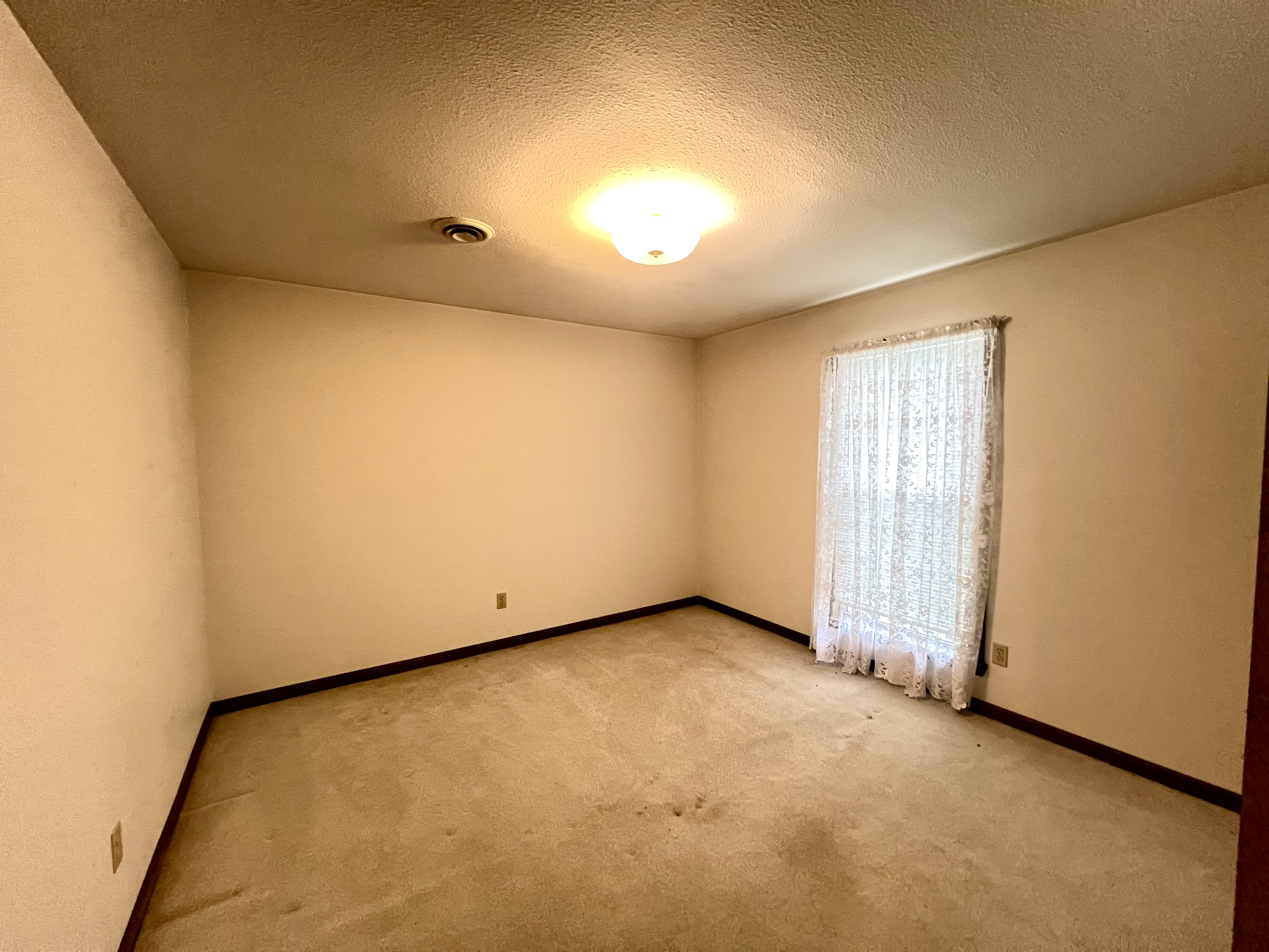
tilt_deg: -3.0
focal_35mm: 13
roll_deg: +0.7
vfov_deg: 89.9
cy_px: 476
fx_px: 477
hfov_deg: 106.2
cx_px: 634
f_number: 1.8
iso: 500
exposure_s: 1/60
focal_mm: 1.57
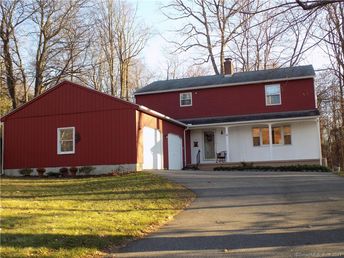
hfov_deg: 50.1
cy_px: 129
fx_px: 368
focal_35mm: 37
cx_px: 172
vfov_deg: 38.7
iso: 80
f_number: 3.5
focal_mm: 6.6
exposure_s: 1/100
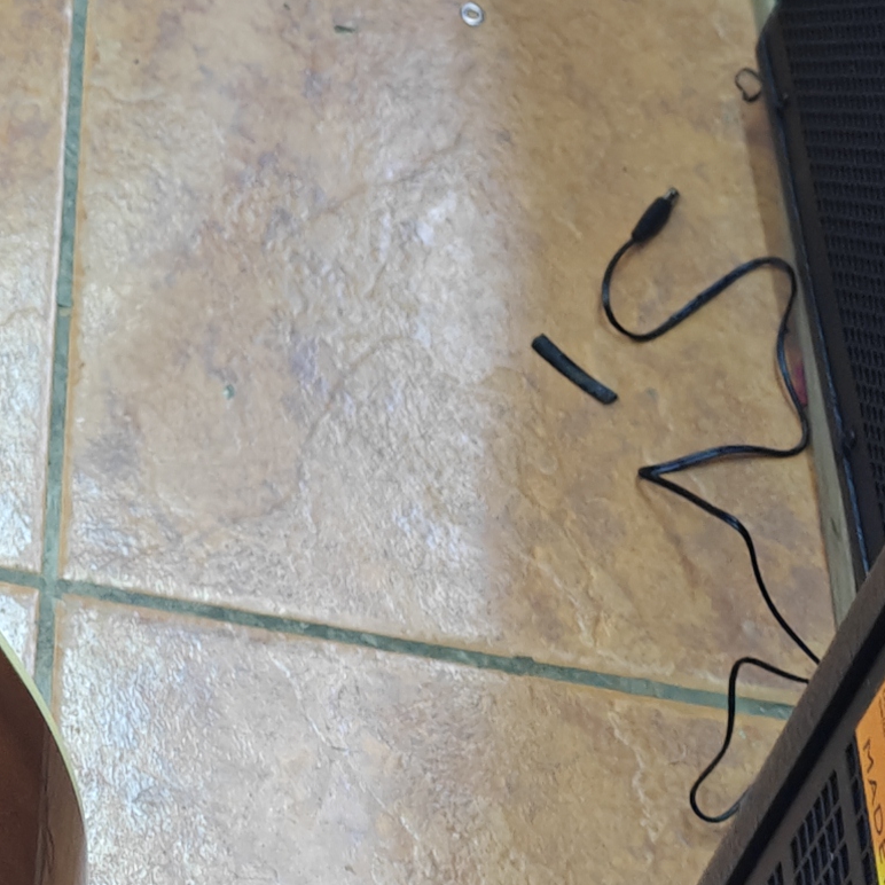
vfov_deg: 13.2
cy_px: -998
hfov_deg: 14.8
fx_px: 3182
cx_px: -429
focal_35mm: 110
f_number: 1.7
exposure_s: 1/100
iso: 500
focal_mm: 6.06
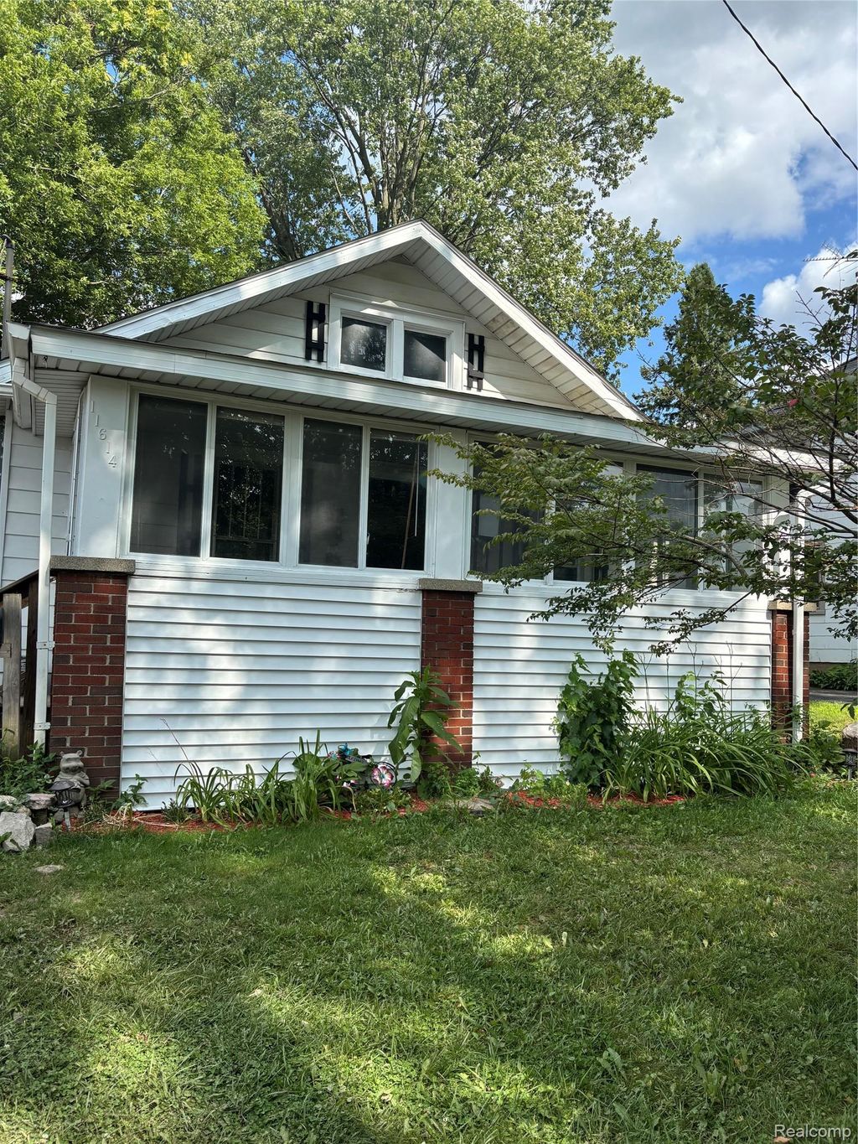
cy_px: 572
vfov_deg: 67.3
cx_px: 429
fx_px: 859
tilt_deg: +4.3
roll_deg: -2.3
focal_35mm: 26
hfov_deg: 53.1
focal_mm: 5.96
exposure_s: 1/1437
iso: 50
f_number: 1.6
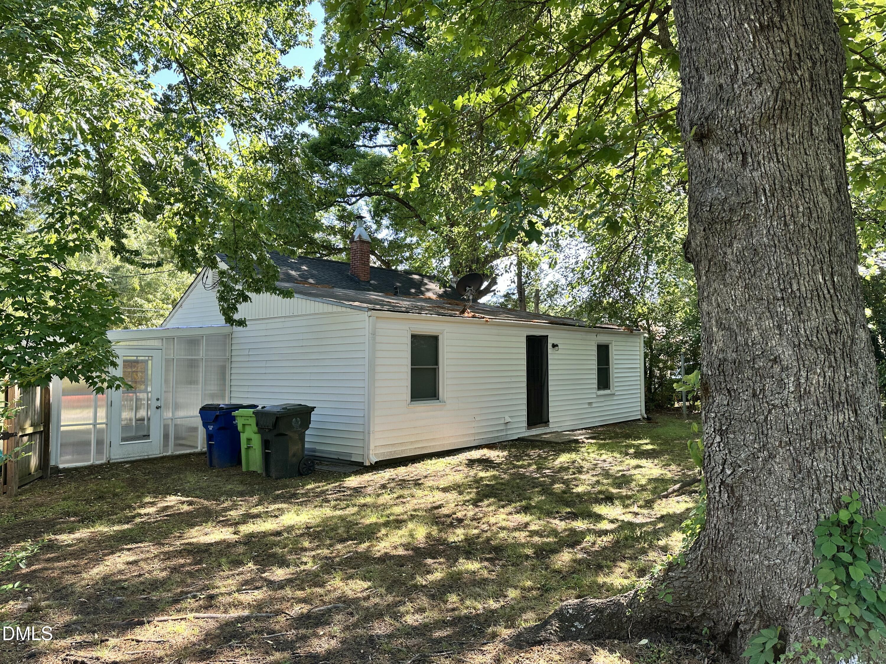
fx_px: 614
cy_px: 332
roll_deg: -1.0
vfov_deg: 56.8
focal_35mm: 24
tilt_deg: +2.1
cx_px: 443
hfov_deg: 71.6
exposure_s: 1/354
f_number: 1.78
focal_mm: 6.86
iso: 80
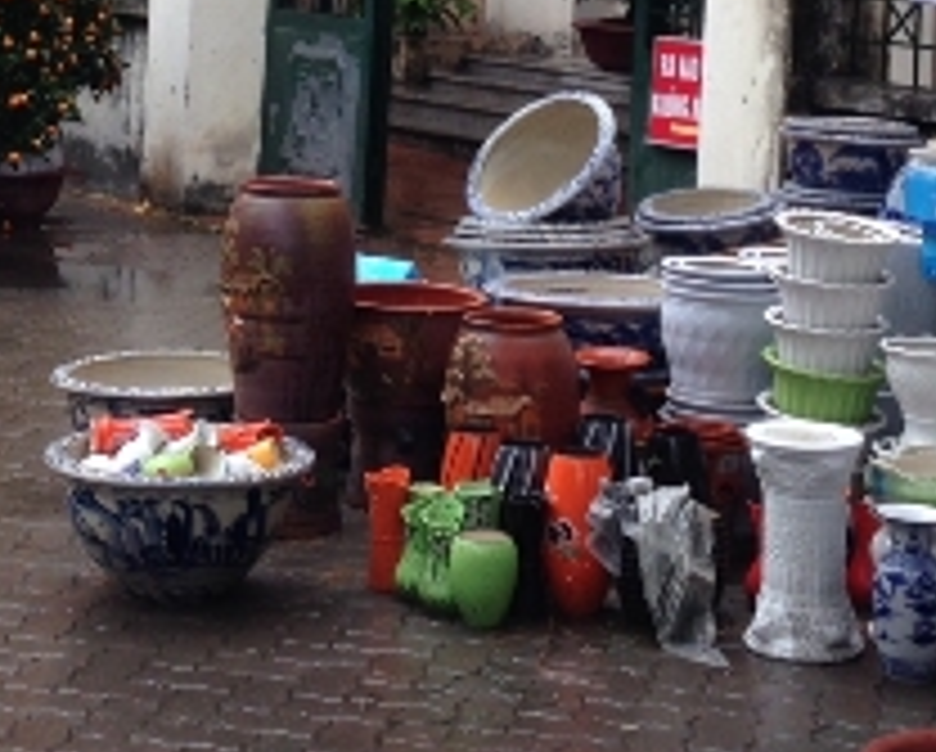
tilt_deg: +1.8
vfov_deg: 14.8
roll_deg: -3.8
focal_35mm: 99
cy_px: -243
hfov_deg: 19.3
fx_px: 2746
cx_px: 374
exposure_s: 1/120
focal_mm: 4.12
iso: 50
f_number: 2.4
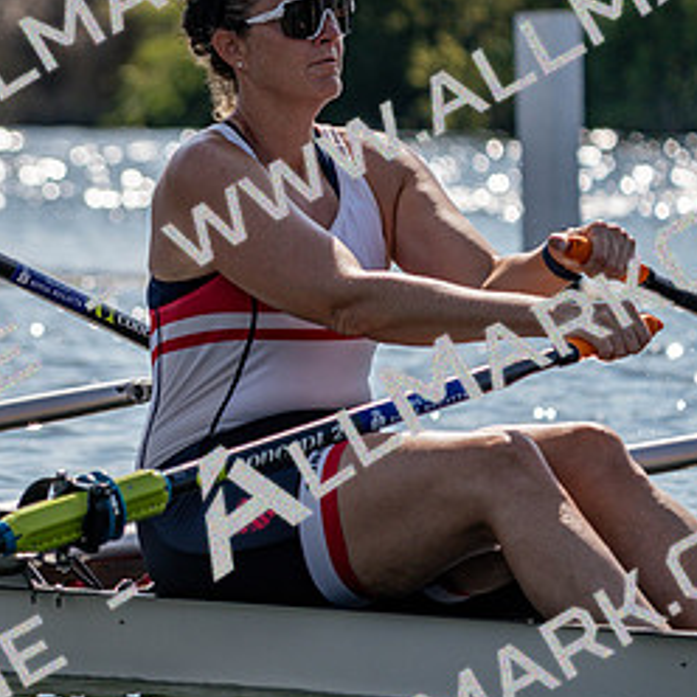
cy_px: 313
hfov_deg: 4.4
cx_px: -42
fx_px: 9044
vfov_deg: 4.4
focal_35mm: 397
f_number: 5.6
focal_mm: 200
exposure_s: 1/1600
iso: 125
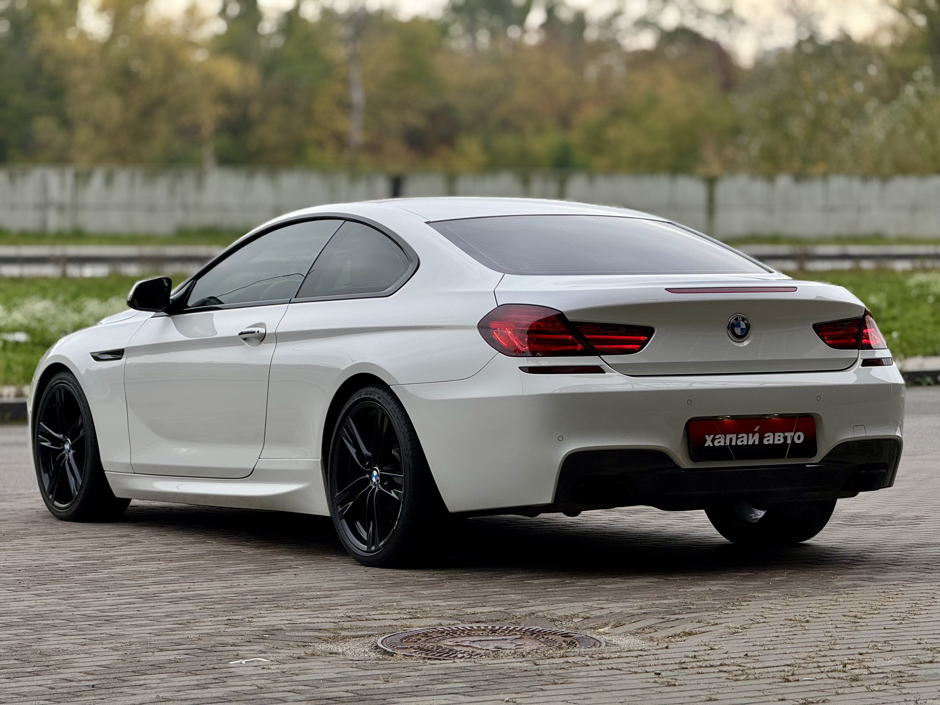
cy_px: 352
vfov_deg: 12.3
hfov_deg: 16.4
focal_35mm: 120
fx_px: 3259
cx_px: 470
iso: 50
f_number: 2.8
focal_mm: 15.66
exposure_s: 1/728
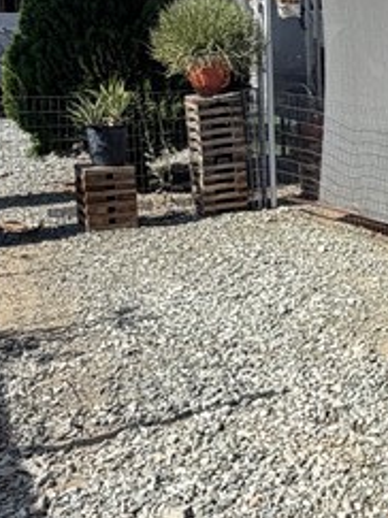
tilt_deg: -6.9
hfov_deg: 22.5
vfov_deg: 32.5
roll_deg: -1.5
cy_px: 181
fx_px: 883
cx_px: 484
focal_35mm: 59
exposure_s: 1/770
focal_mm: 2.22
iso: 25
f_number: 2.2
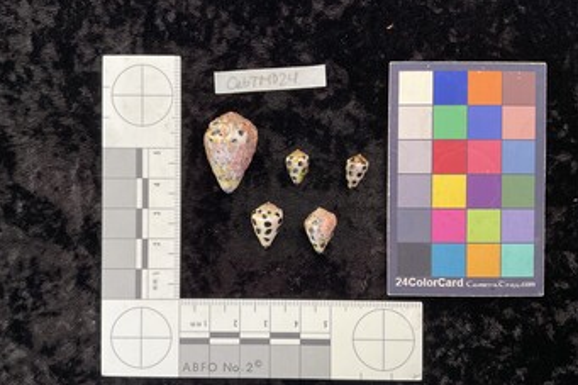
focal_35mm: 31
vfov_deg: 42.3
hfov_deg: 60.3
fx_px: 497
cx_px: 283
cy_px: 203
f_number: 1.8
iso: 50
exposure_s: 1/50
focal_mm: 3
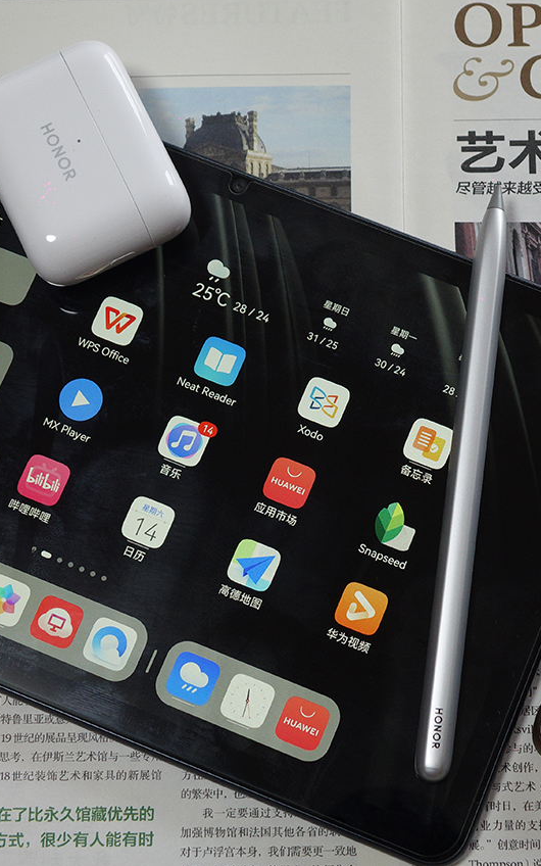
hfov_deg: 16.2
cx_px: 394
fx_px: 1887
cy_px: 432
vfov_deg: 25.8
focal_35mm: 80
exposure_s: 1/60
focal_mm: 18.98
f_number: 4
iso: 400
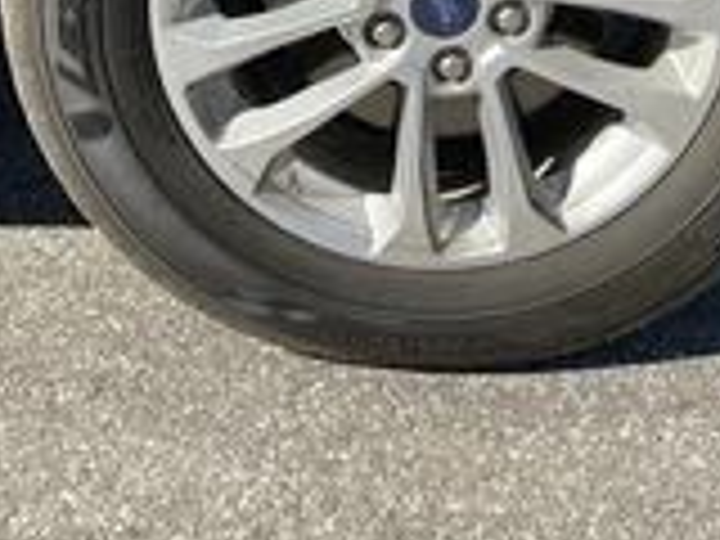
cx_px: 459
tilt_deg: -17.8
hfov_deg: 27.7
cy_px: -68
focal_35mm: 70
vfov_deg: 20.0
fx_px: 1456
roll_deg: -1.6
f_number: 1.8
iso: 25
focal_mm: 3
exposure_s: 1/997
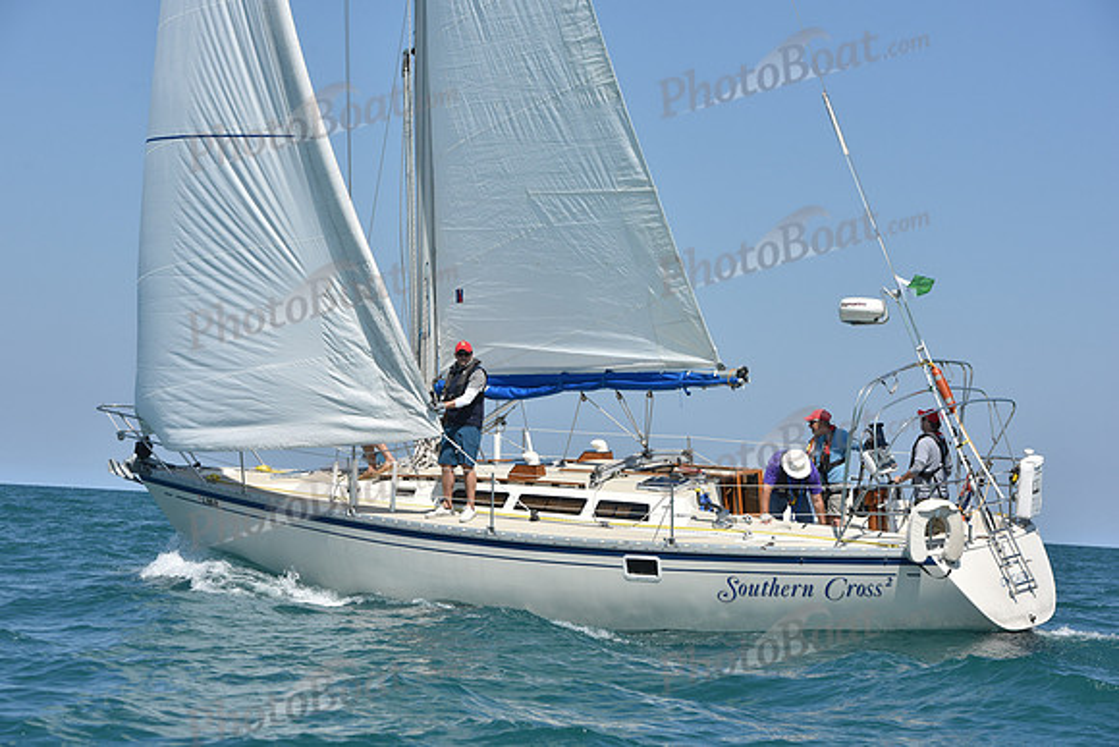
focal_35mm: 100
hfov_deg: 20.4
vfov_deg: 13.7
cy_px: 374
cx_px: 560
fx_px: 3109
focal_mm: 100
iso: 250
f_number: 8
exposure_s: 1/1250
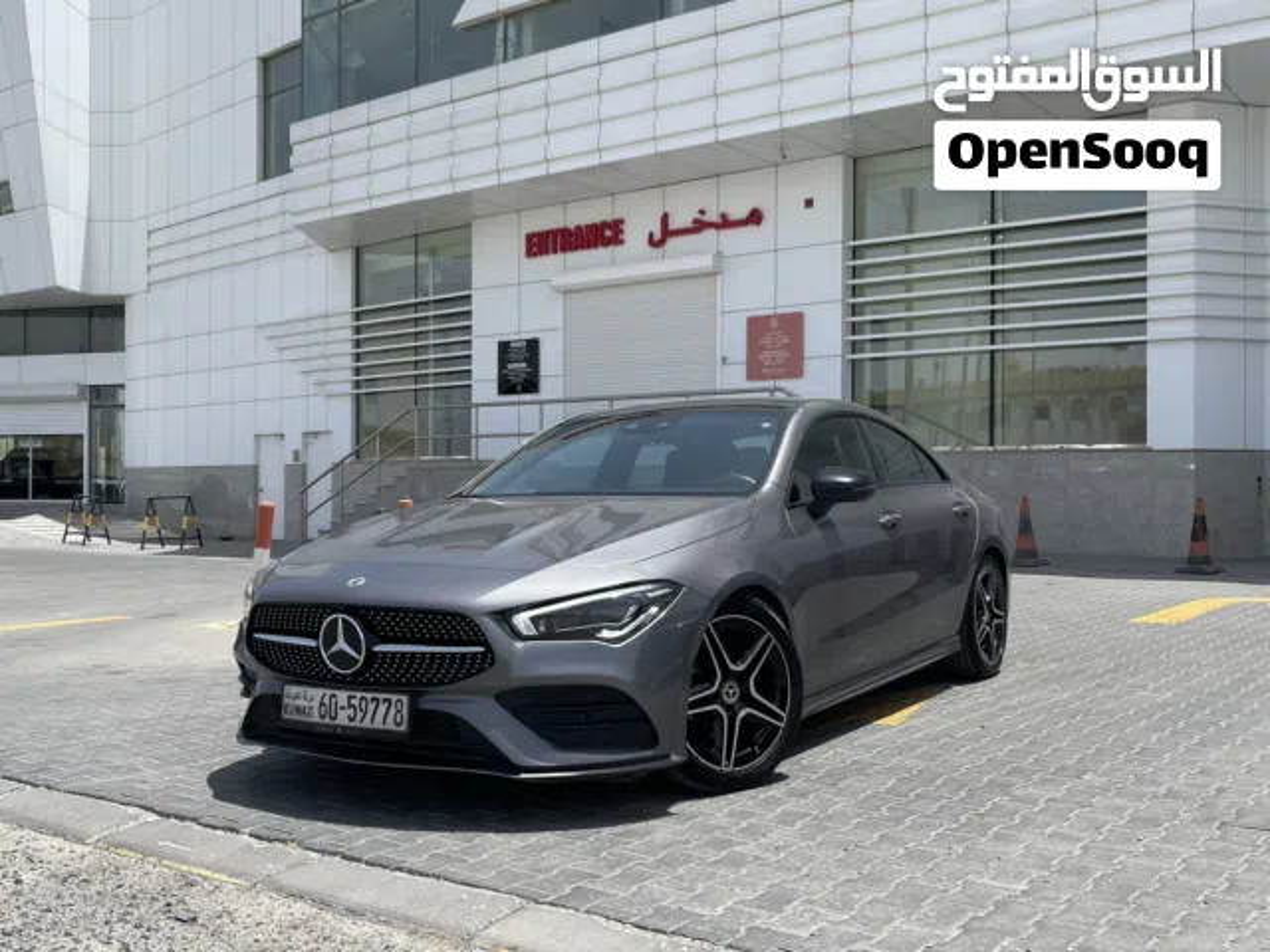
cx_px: 635
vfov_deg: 54.9
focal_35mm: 25
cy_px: 476
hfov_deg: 69.4
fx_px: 917
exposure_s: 1/3559
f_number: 1.6
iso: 32
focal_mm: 5.1
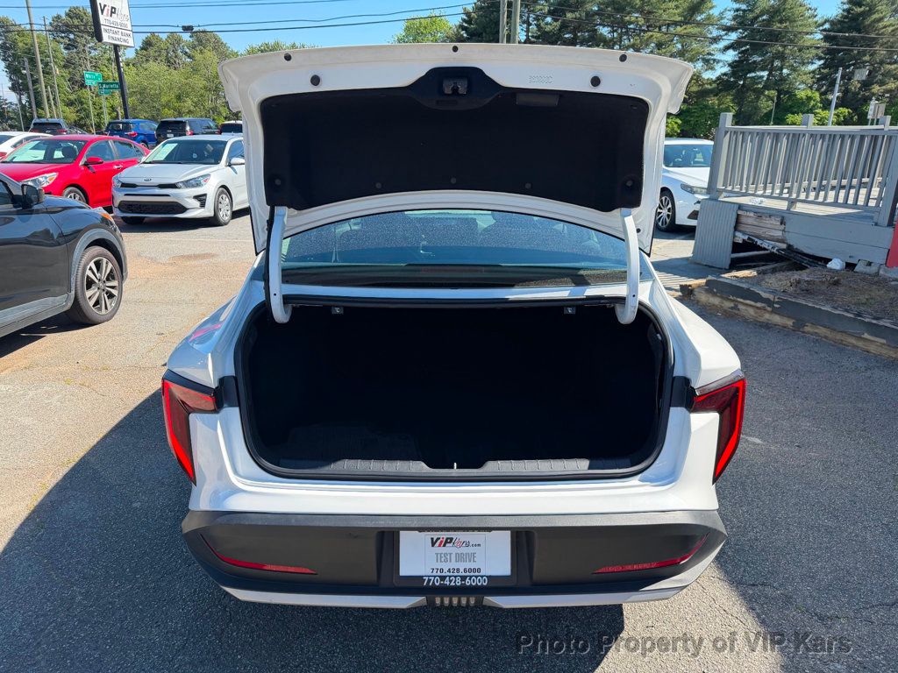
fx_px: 623
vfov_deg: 56.8
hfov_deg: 71.6
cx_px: 449
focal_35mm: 24
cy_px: 336
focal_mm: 6.76
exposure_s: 1/2053
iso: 100
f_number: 1.78
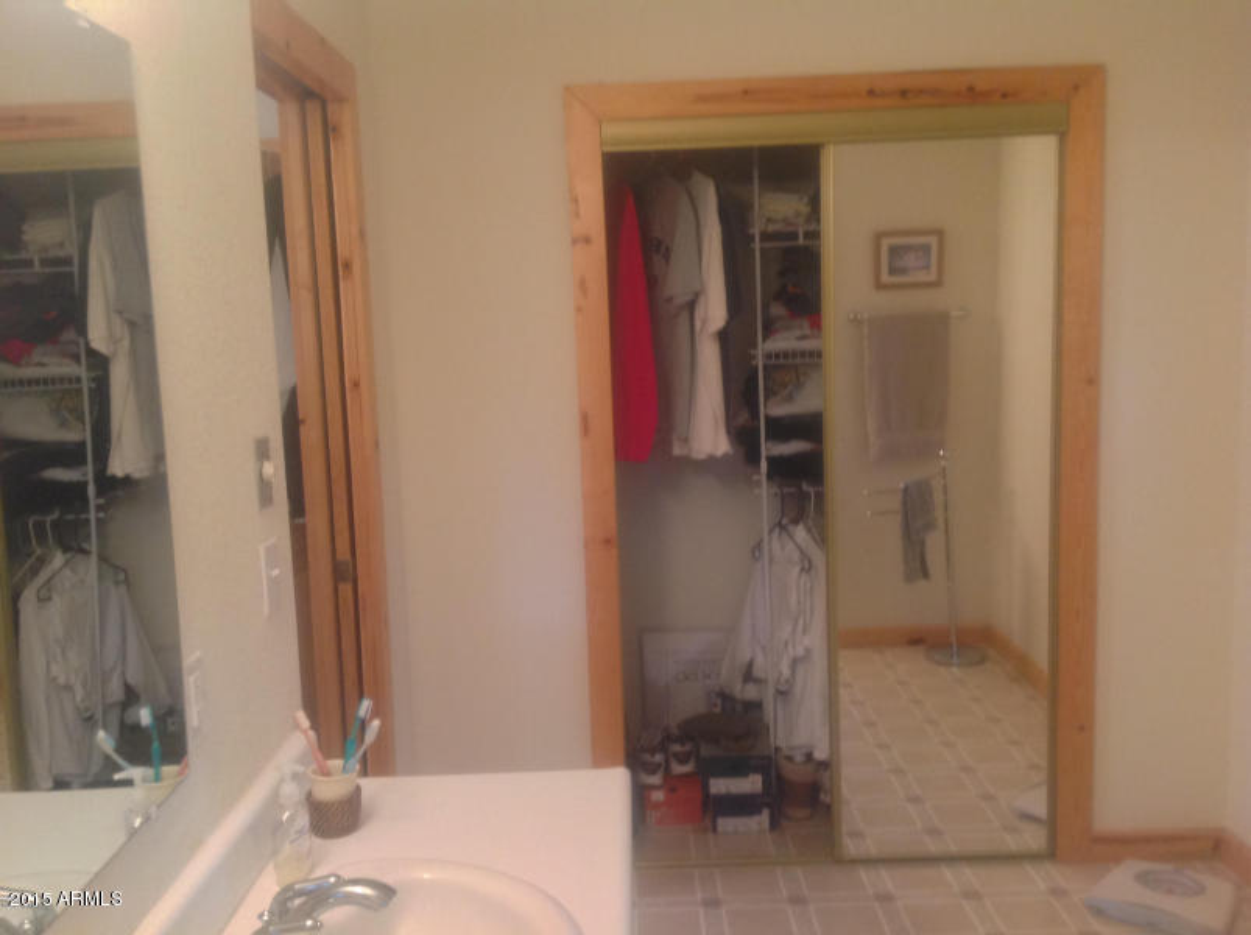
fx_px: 1263
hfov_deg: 52.7
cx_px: 626
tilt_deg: -8.4
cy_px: 468
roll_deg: +0.8
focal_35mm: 35
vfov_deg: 40.6
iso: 200
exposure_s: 1/15
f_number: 2.4
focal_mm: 4.28
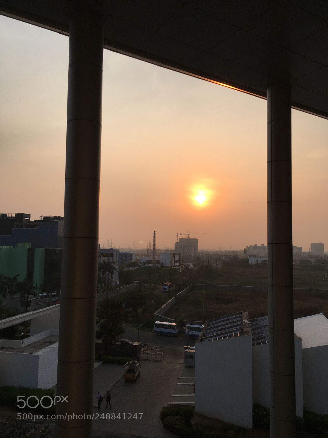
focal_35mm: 29
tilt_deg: +3.2
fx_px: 366
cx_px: 164
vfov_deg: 61.7
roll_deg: -0.3
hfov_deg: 48.2
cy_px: 219
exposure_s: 1/1425
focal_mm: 4.15
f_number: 2.2
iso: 25
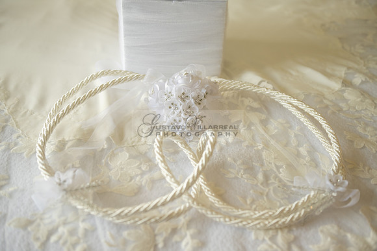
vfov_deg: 31.9
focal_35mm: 42
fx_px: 440
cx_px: 188
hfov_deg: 46.4
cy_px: 126
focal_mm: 42
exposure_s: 1/200
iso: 400
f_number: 3.2
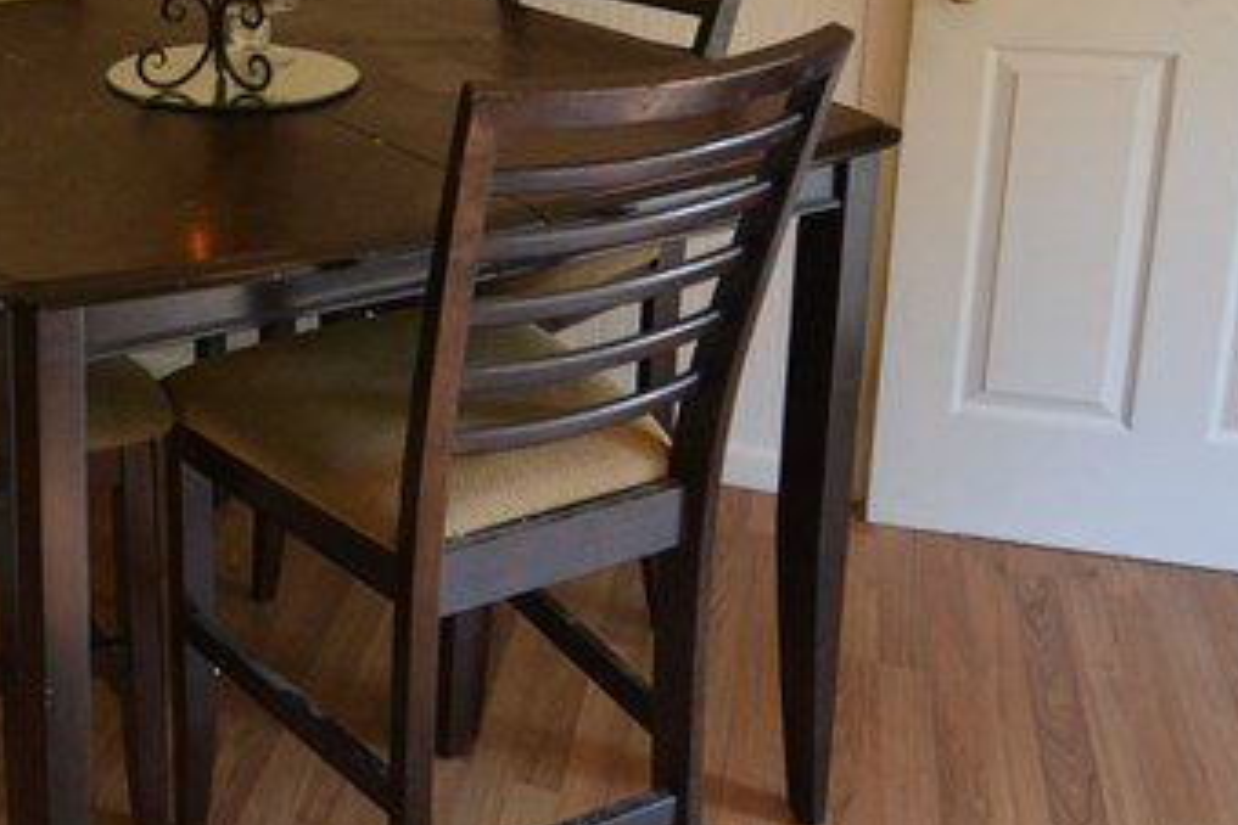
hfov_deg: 36.5
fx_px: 1651
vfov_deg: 26.6
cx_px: -33
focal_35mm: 48
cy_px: 7
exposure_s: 1/60
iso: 640
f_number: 4
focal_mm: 10
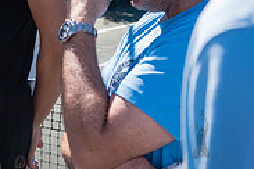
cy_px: -76
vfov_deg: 10.8
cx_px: -44
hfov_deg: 16.1
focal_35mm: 123
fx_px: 868
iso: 200
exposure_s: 1/640
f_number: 4
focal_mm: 36
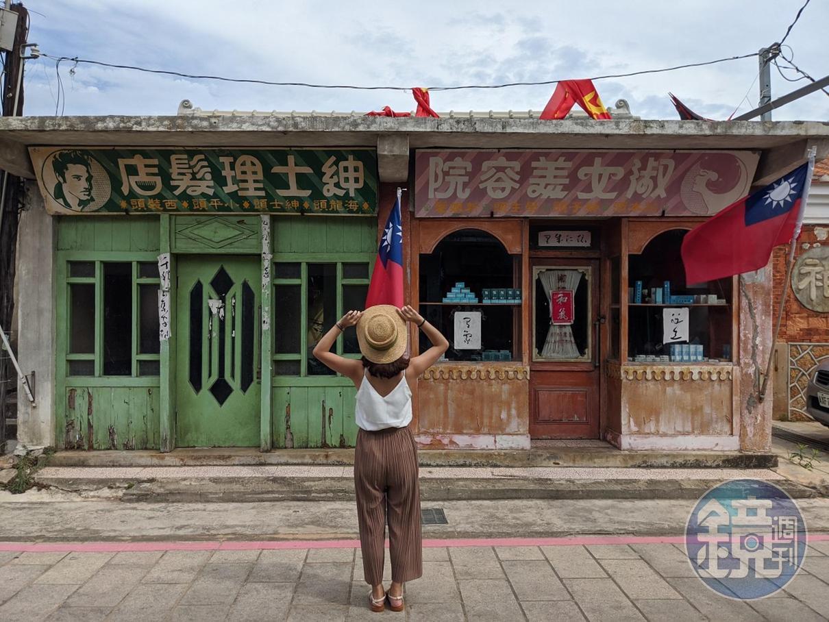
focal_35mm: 27
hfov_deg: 65.3
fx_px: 647
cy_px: 311
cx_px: 414
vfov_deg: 51.4
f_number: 1.73
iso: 81
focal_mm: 4.38
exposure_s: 1/4695
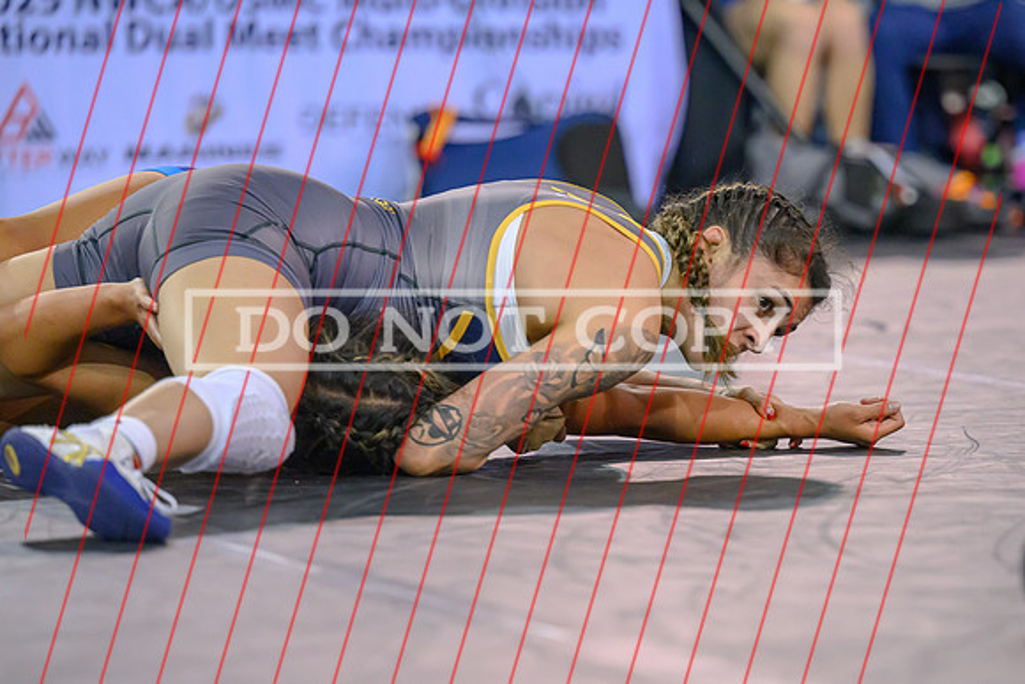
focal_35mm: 207
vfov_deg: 6.6
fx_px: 5903
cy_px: 436
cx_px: 685
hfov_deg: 9.9
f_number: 2.8
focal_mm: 150
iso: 4000
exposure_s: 1/800
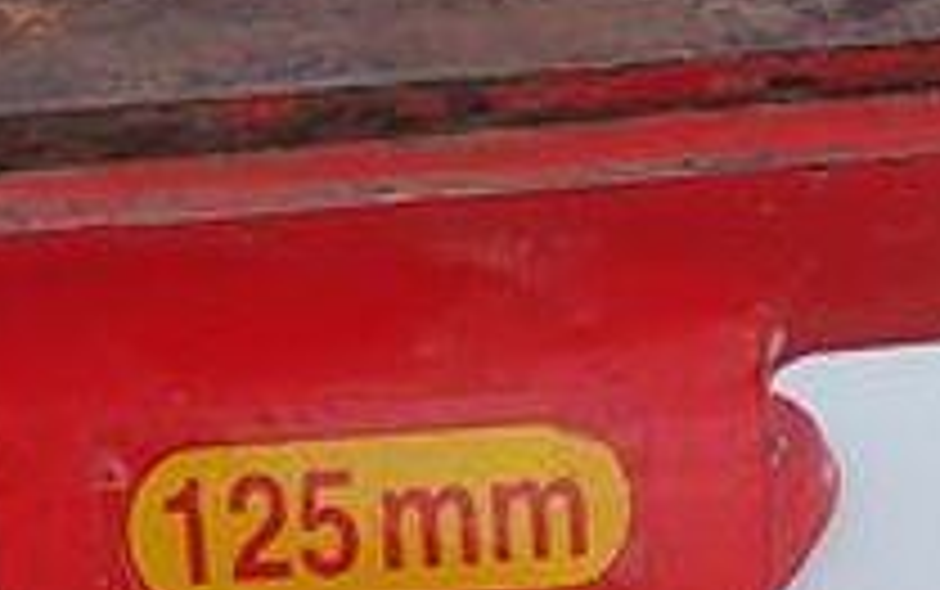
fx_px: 4153
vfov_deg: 7.9
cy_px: 993
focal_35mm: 162
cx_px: 342
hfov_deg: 12.9
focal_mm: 4.6
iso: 40
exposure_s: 1/1084
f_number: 1.8
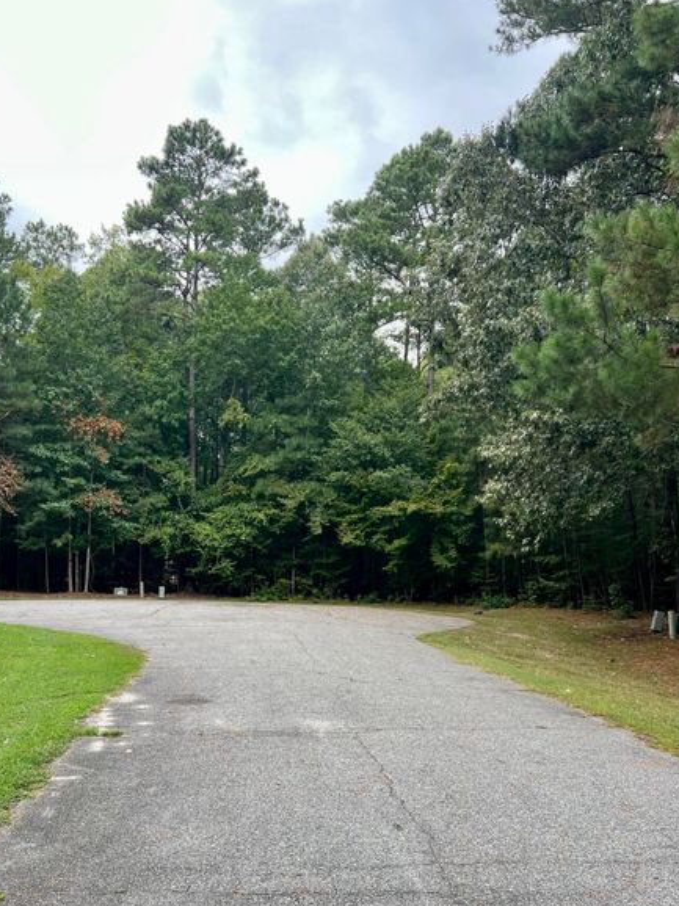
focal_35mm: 30
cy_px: 518
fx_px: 785
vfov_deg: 59.7
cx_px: 323
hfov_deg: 46.7
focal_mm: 5.7
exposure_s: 1/797
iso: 50
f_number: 1.5
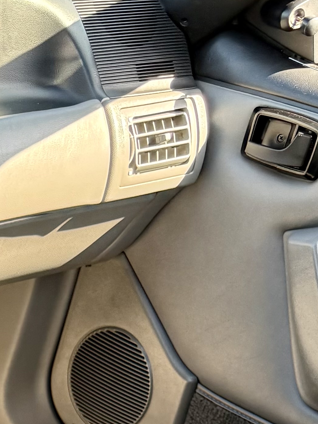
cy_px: 768
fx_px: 1212
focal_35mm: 99
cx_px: -306
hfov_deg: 13.1
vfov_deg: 16.5
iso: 200
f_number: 1.78
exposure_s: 1/170
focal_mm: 6.76
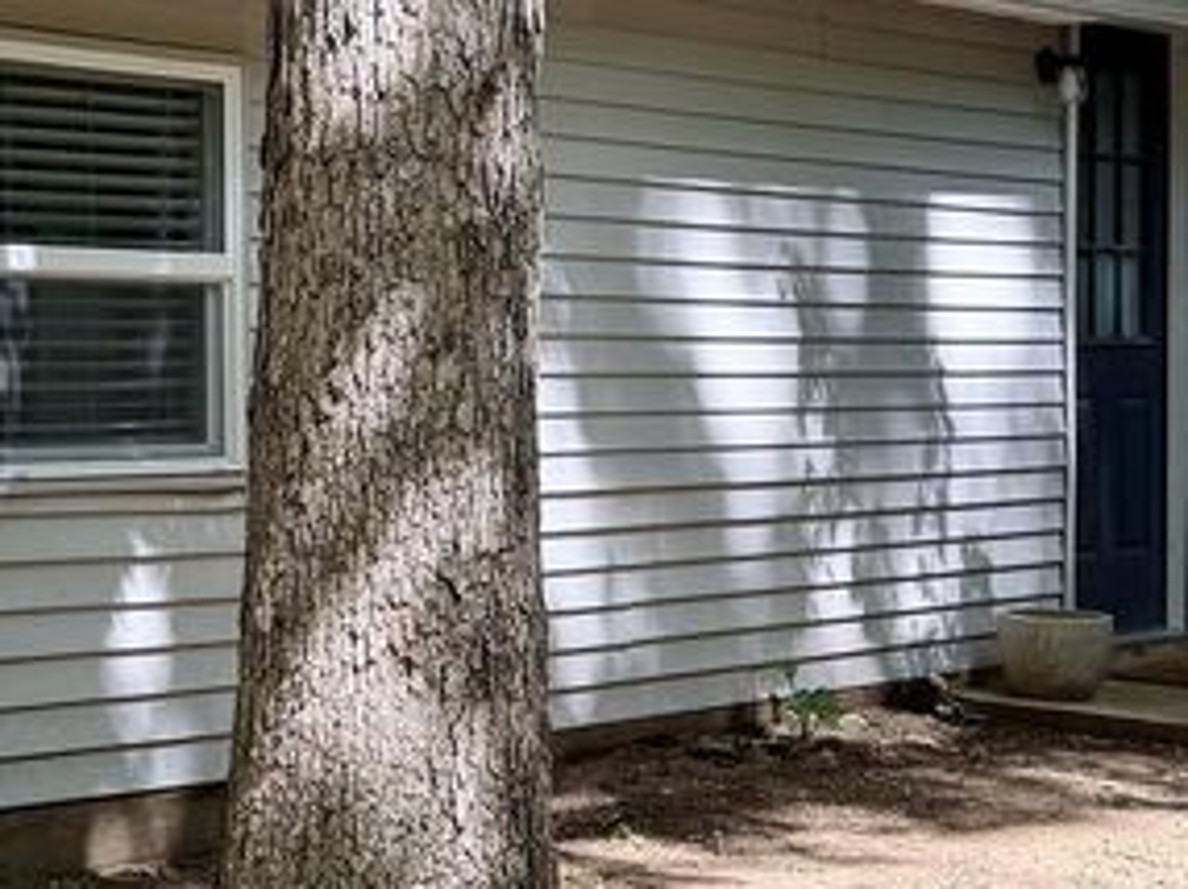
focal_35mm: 86
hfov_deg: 22.6
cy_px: 399
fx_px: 2949
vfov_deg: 17.1
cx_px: 366
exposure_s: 1/805
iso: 100
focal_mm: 6.76
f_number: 1.78
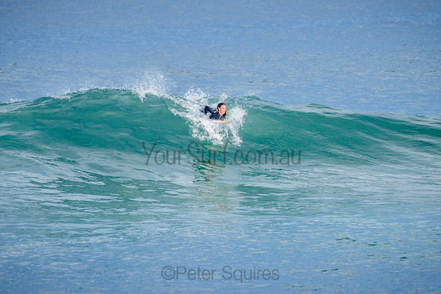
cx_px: 220
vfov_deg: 2.2
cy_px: 147
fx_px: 7499
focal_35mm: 612
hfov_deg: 3.4
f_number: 5.6
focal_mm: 500
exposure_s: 1/1250
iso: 280
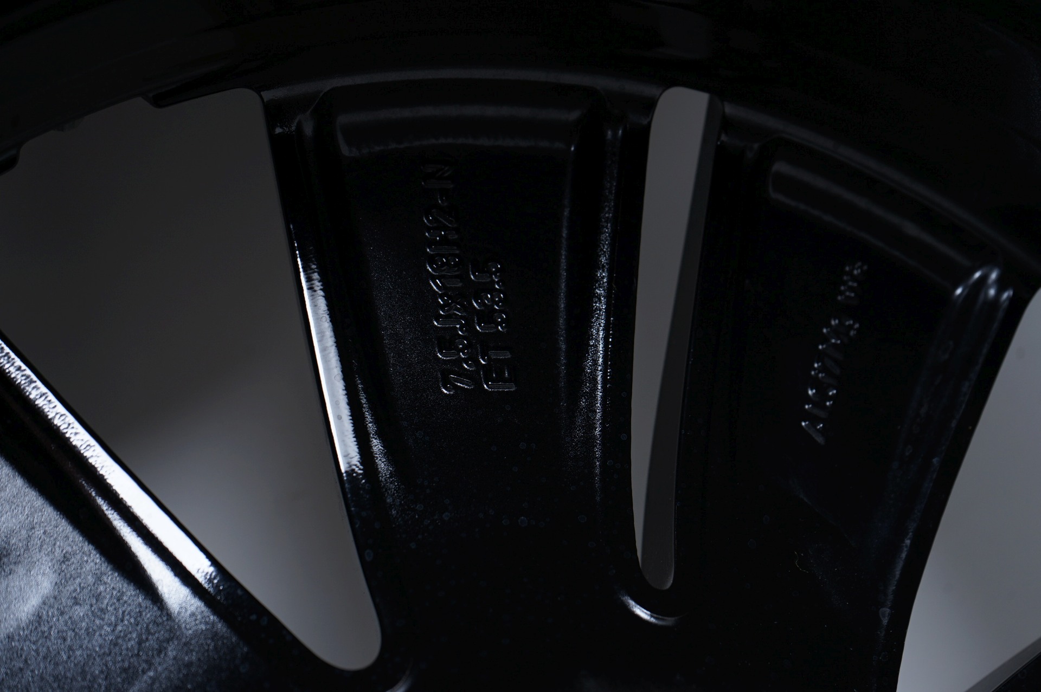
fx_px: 1734
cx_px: 520
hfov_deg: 33.4
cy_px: 346
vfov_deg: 22.6
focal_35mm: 60
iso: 250
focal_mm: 60
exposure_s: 1/125
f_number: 7.1
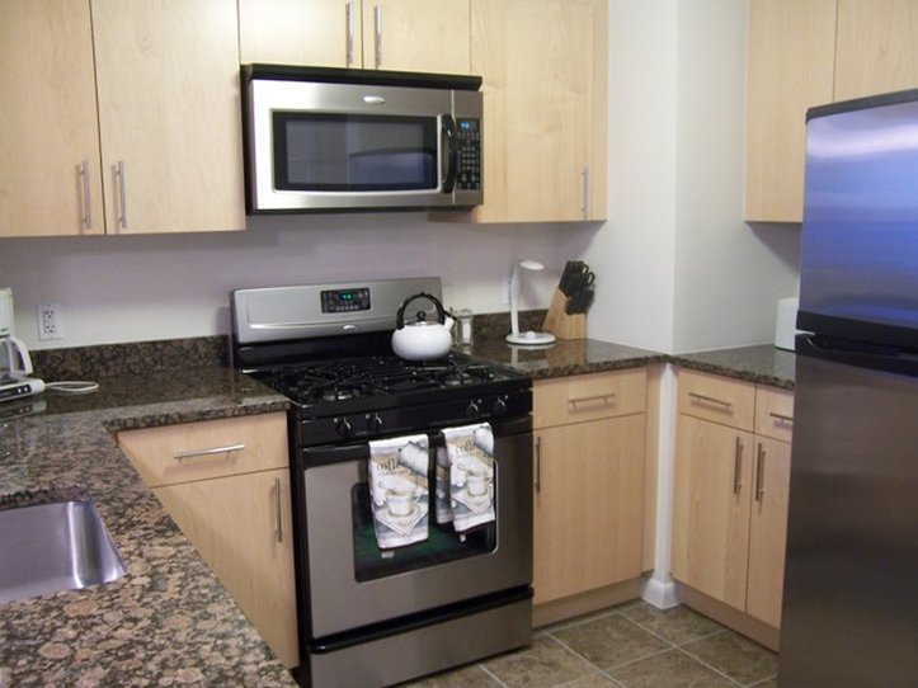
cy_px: 344
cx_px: 459
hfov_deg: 55.4
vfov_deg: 42.9
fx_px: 875
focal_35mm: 33
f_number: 3.4
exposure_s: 1/8
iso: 140
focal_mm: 5.5
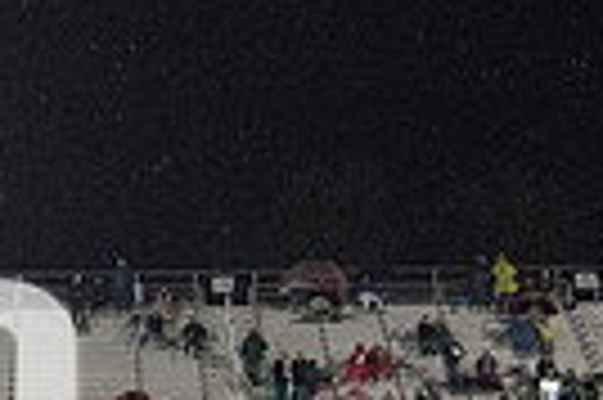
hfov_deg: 12.9
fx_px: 2543
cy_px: 492
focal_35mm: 152
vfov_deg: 8.9
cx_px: -261
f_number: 5.6
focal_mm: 35
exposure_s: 1/320
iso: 5000
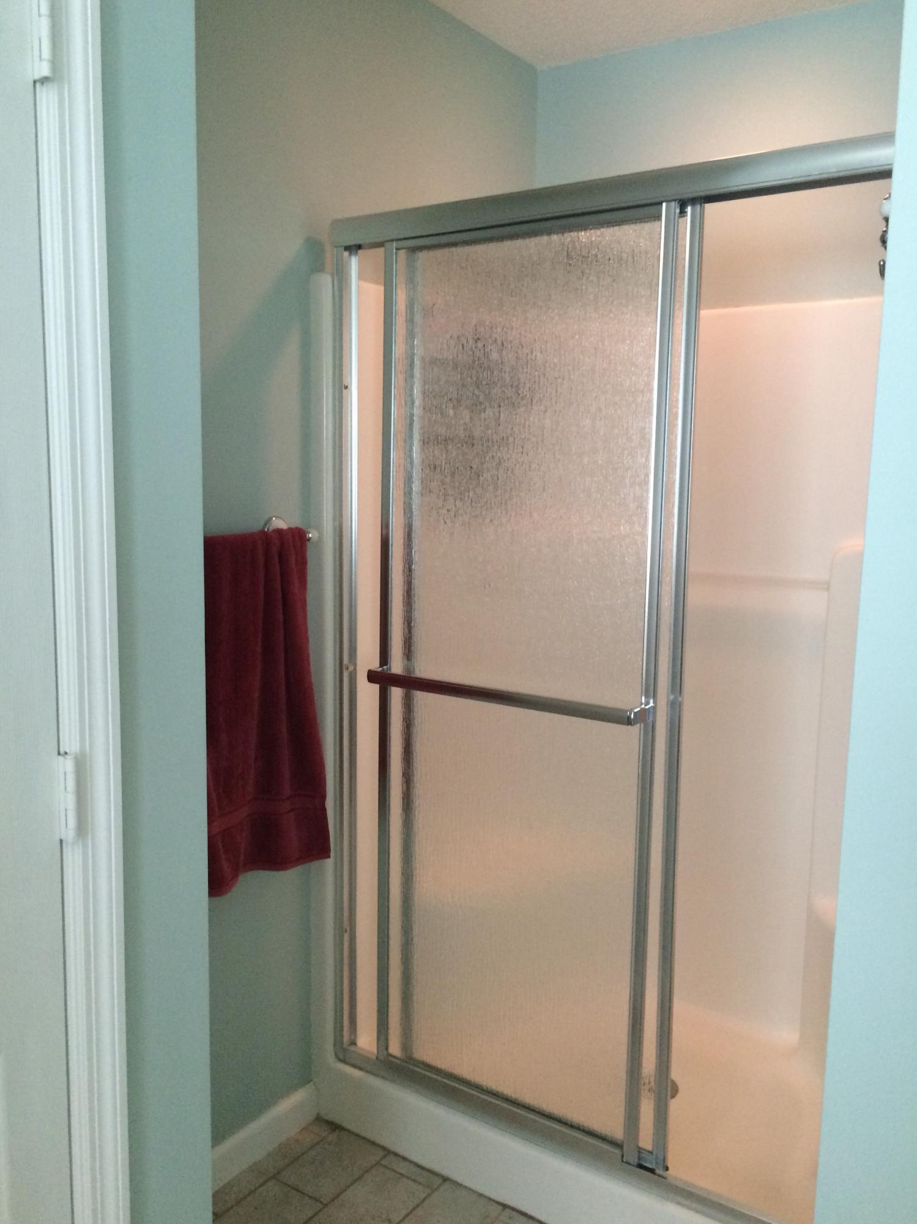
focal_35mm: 29
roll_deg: -0.9
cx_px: 458
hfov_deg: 48.2
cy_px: 612
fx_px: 1025
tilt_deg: -9.4
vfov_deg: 61.7
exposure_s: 1/30
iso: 200
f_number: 2.2
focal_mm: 4.15
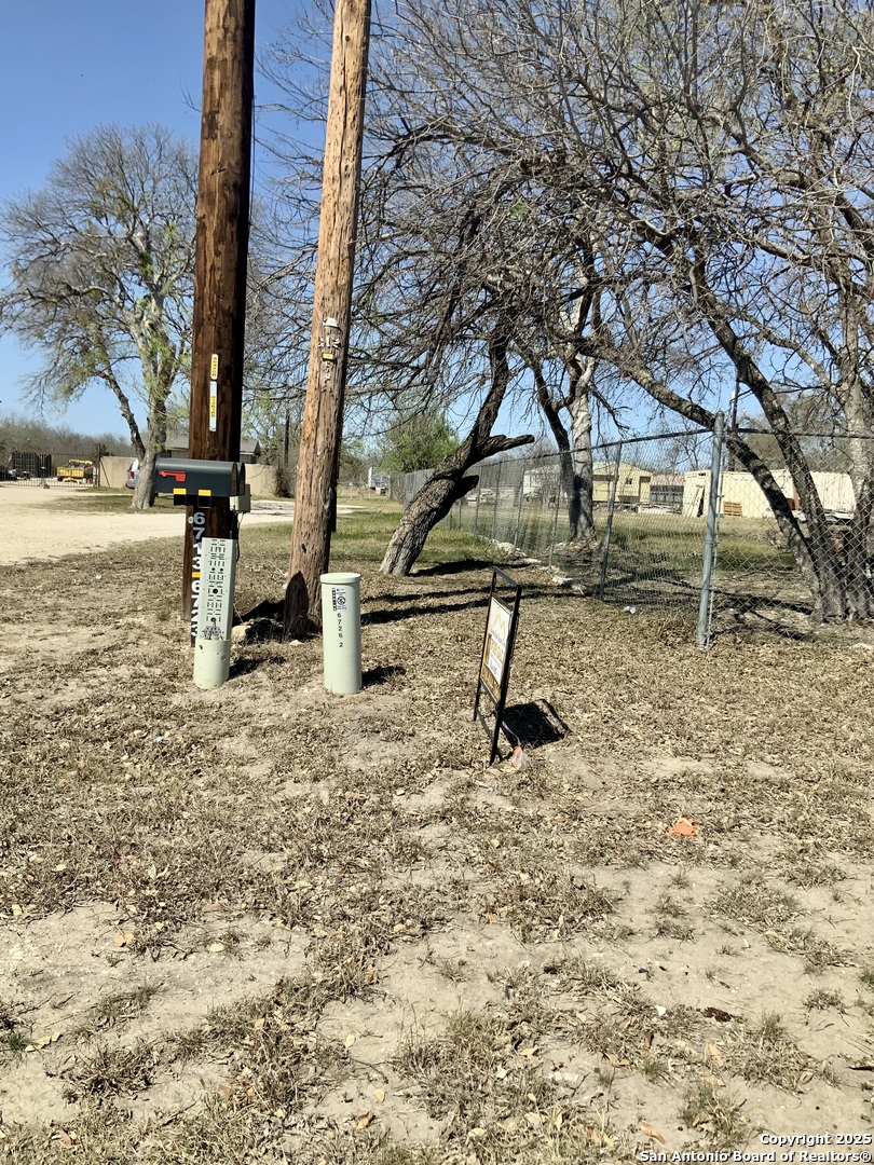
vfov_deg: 61.7
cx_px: 437
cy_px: 582
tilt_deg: -6.8
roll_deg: -2.2
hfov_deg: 48.2
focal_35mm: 29
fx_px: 976
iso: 16
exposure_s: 1/2227
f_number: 1.8
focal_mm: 3
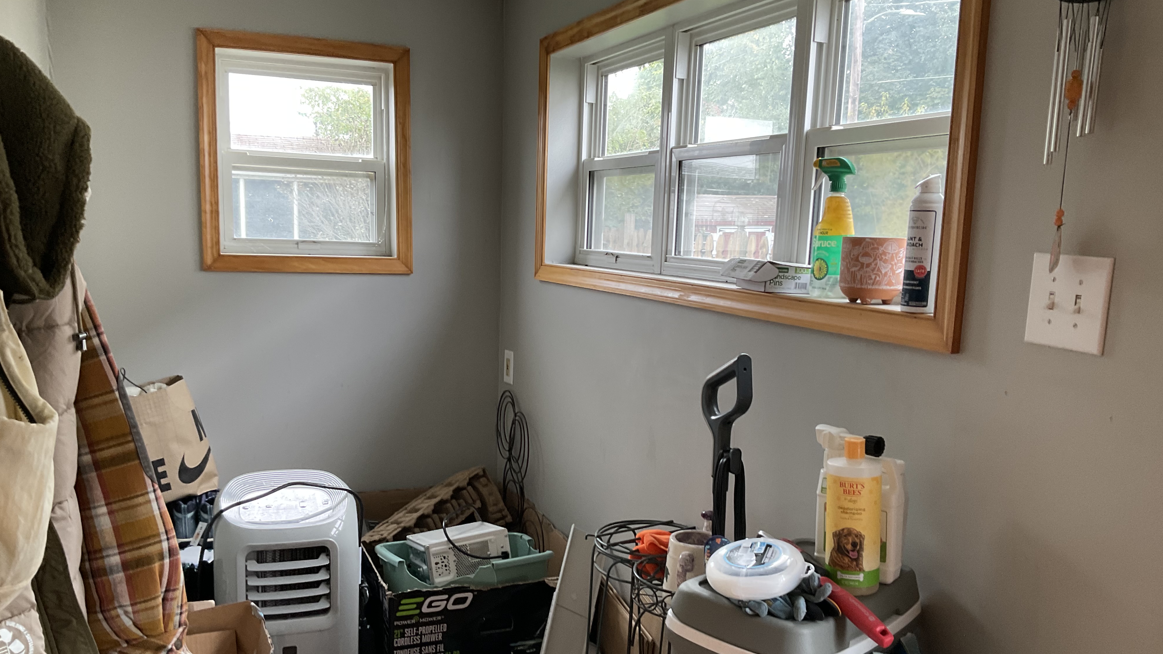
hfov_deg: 61.0
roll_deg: -0.7
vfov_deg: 36.5
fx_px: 987
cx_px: 577
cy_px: 392
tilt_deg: -10.1
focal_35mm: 32
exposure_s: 1/60
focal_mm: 3
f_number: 1.8
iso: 50
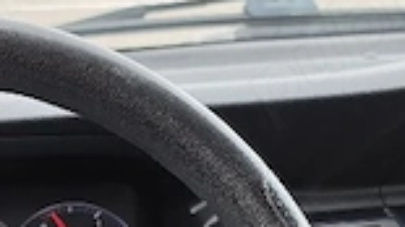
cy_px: 407
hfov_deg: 21.9
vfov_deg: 11.6
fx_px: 1041
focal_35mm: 97
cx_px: 115
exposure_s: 1/182
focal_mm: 6.5
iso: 20
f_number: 1.4
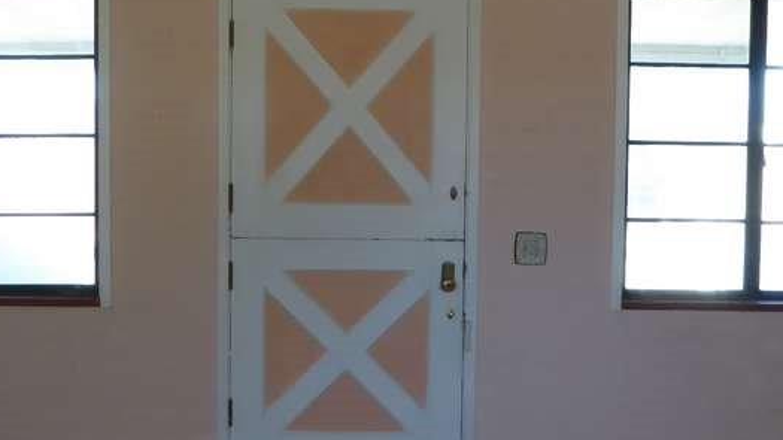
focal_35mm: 51
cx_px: 343
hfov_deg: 40.5
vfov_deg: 23.5
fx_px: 1059
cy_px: 194
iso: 250
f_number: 3.5
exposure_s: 1/60
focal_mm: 4.3
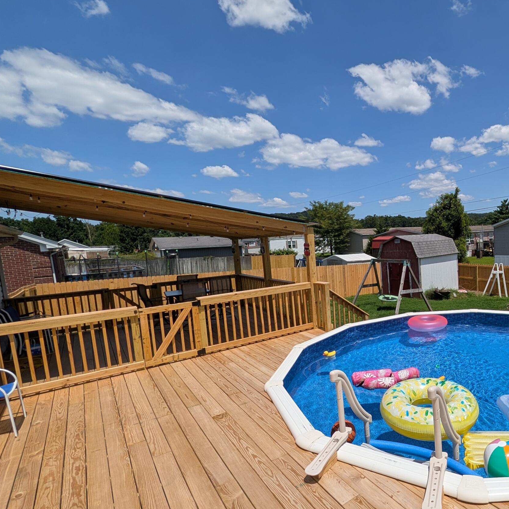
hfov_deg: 71.7
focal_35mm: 19
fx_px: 316
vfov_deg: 77.5
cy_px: 275
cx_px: 389
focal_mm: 2.02
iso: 54
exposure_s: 1/5848
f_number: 1.7
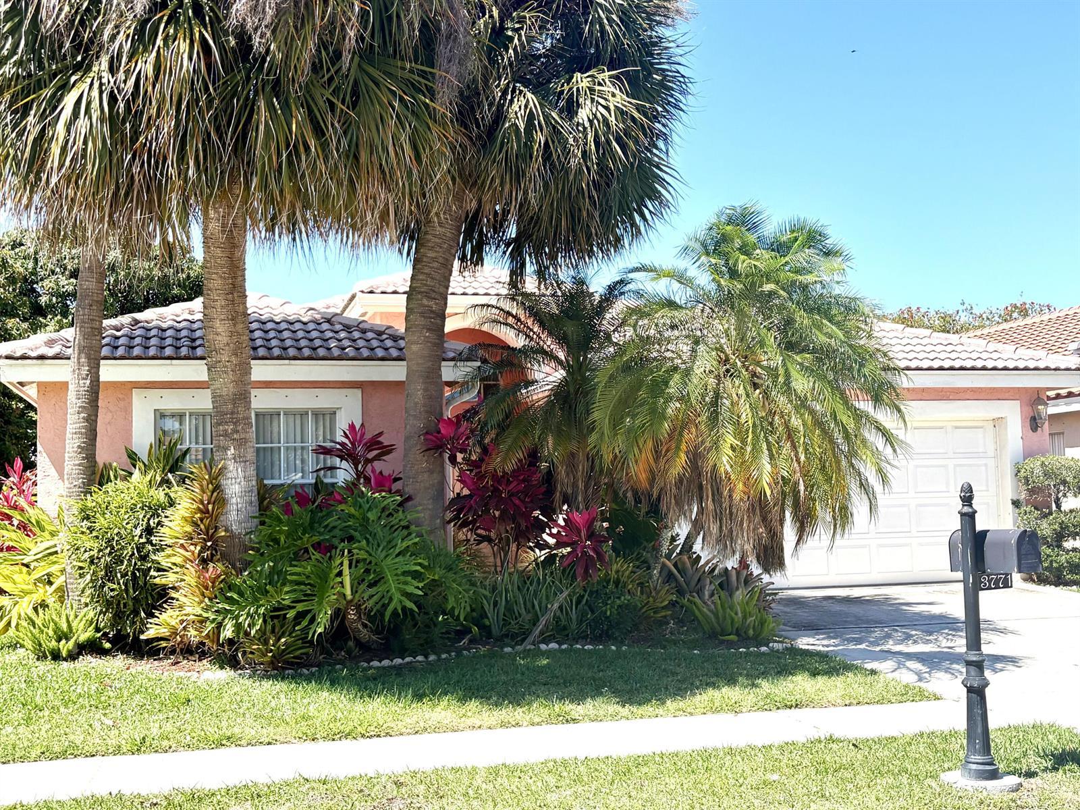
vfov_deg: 36.0
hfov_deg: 46.8
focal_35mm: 40
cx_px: 540
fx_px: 1248
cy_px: 405
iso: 50
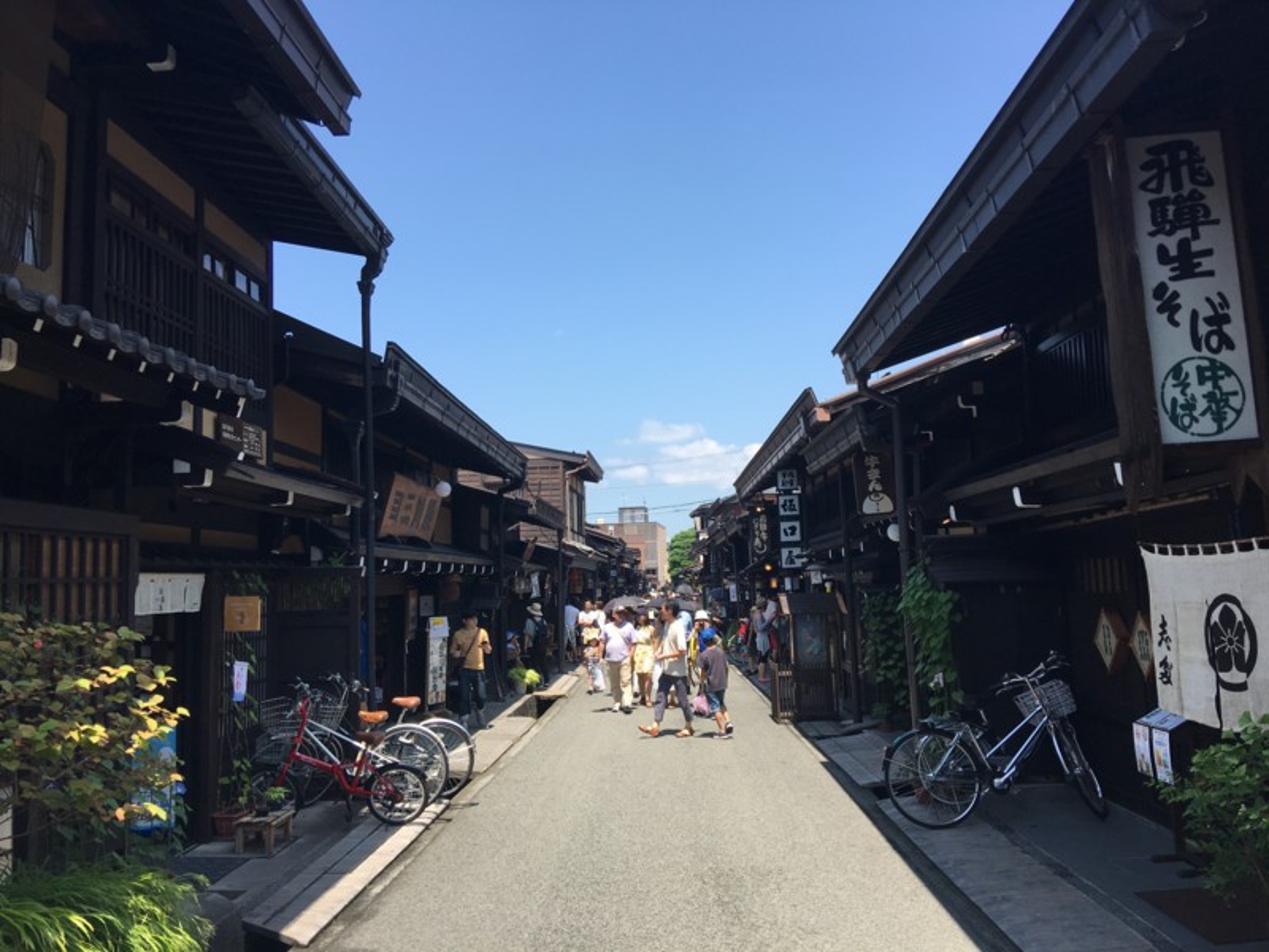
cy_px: 476
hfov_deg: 61.7
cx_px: 634
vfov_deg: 48.2
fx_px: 1063
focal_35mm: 29
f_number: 2.2
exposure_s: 1/739
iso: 25
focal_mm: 4.15
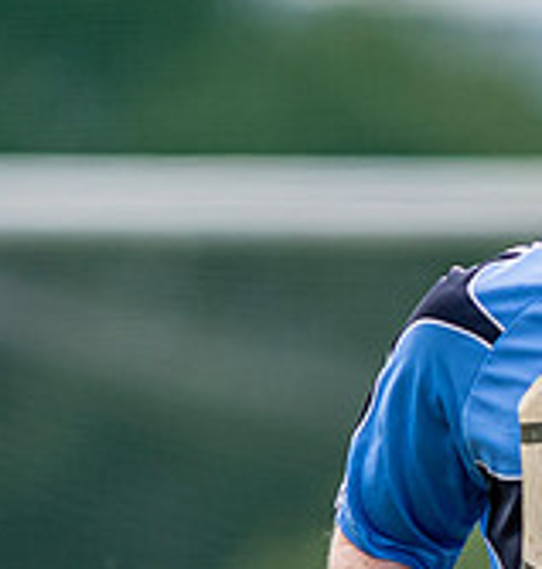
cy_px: 586
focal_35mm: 2098
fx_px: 38111
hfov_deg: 0.8
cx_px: 710
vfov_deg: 0.9
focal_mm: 300
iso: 100
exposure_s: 1/1600
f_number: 2.8
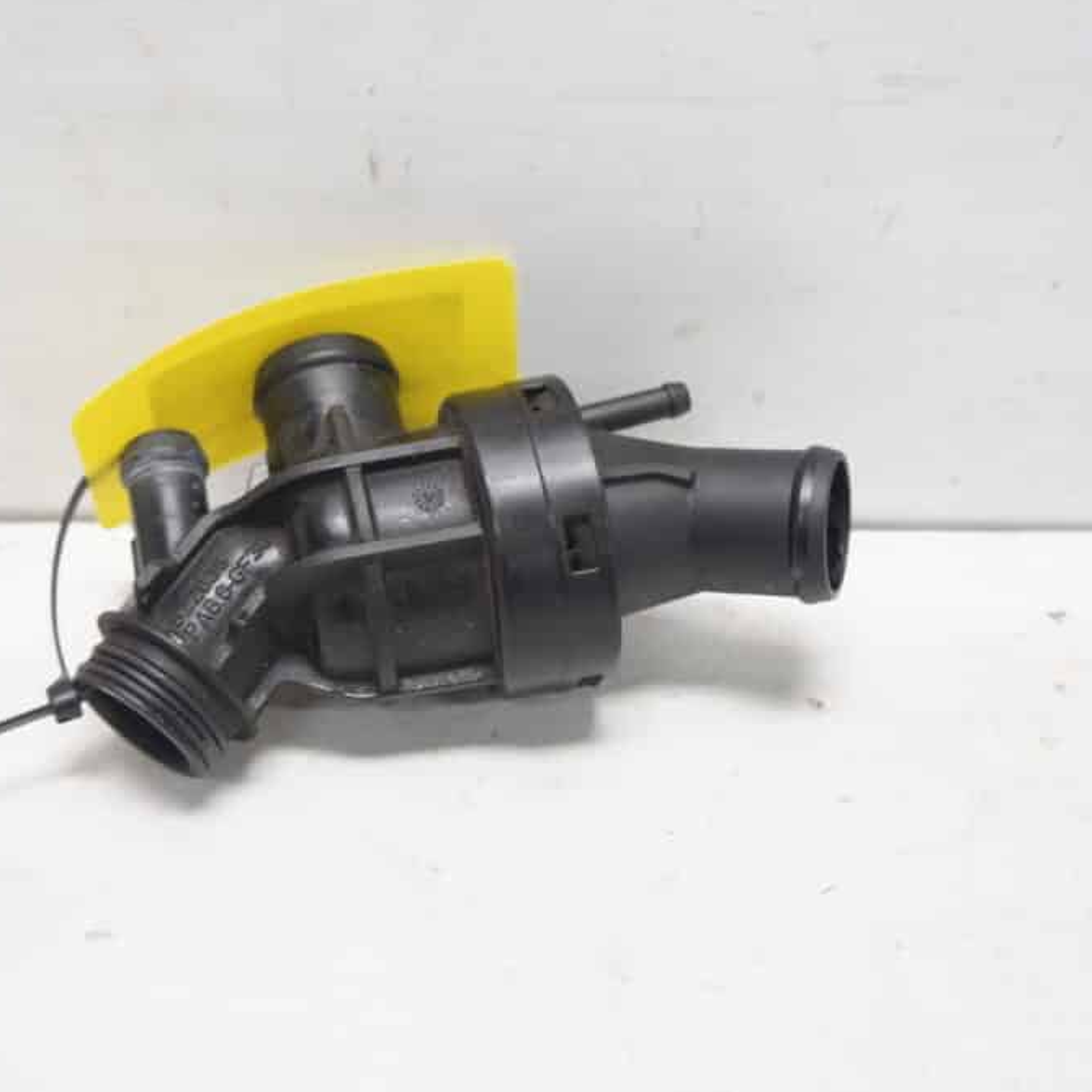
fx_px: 1535
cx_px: 425
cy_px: 537
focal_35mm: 43
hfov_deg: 39.0
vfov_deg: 39.2
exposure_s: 1/60
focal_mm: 22
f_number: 4
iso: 320
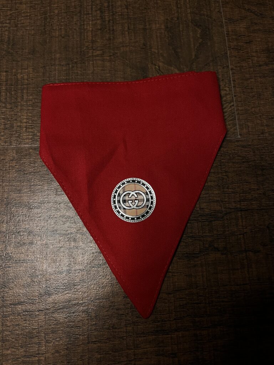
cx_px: 137
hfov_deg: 53.1
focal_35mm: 26
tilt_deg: -78.3
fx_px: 274
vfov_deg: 67.3
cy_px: 182
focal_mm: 5.1
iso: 400
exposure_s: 1/50
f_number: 1.6
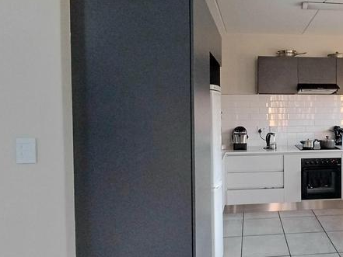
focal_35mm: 29
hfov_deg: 56.8
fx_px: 287
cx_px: 278
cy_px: 118
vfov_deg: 48.2
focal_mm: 1.64
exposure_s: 1/50.3
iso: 200
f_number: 2.2
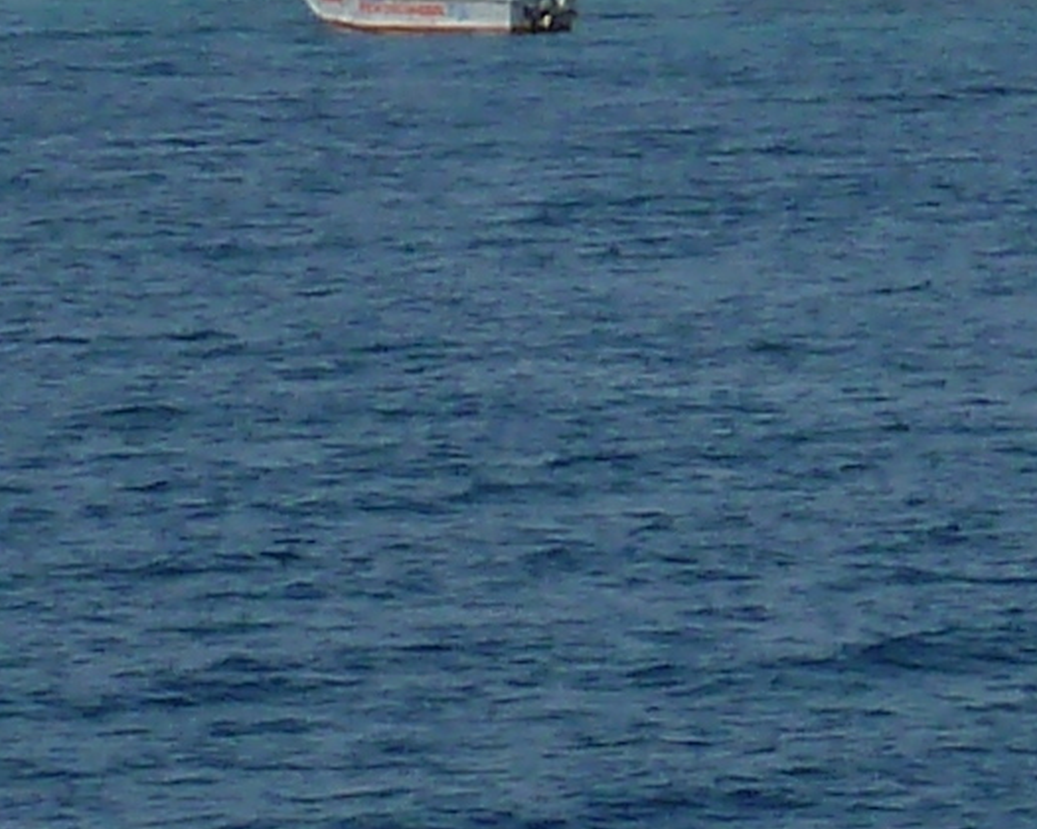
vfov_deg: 4.7
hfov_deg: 5.8
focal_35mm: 327
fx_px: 10036
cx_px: 2159
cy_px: -549
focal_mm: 7.3
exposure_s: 1/640
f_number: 5.6
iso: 80
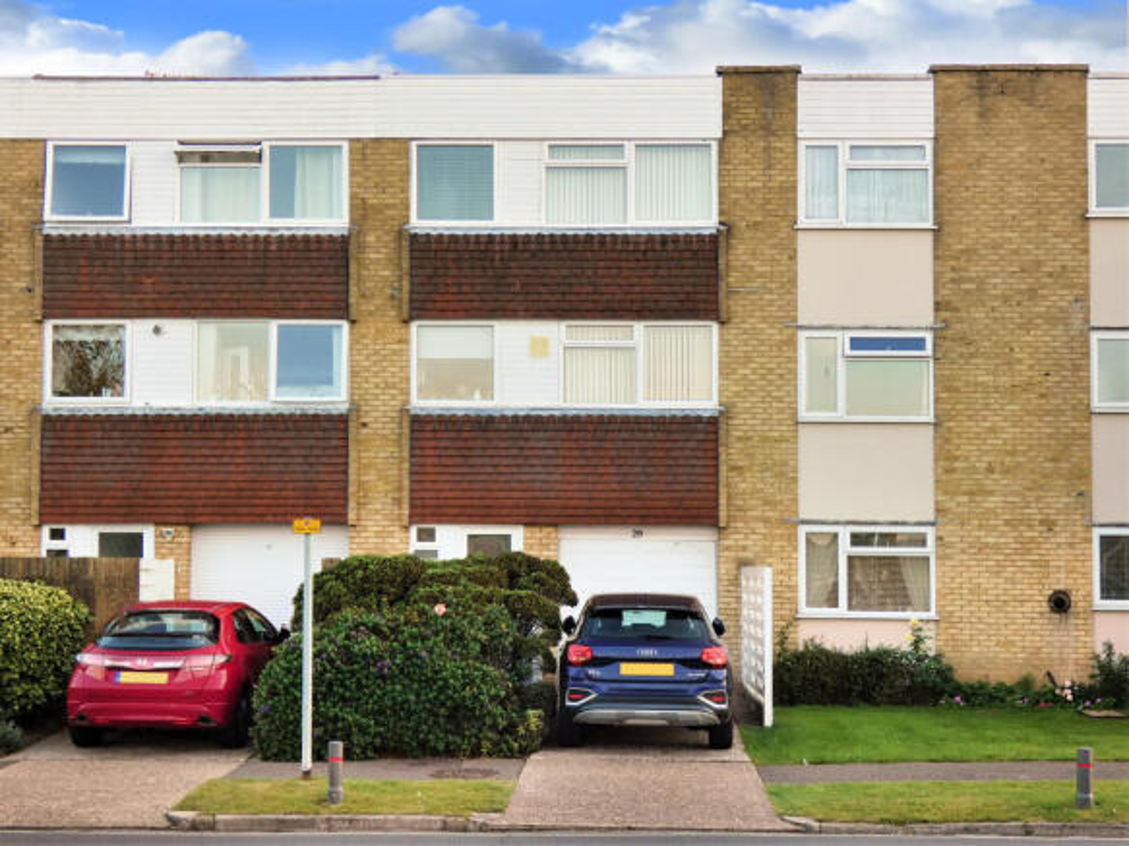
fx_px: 1826
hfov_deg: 34.4
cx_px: 564
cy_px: 423
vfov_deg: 26.1
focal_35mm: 56
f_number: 3.9
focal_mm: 9.5
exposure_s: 1/80
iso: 125
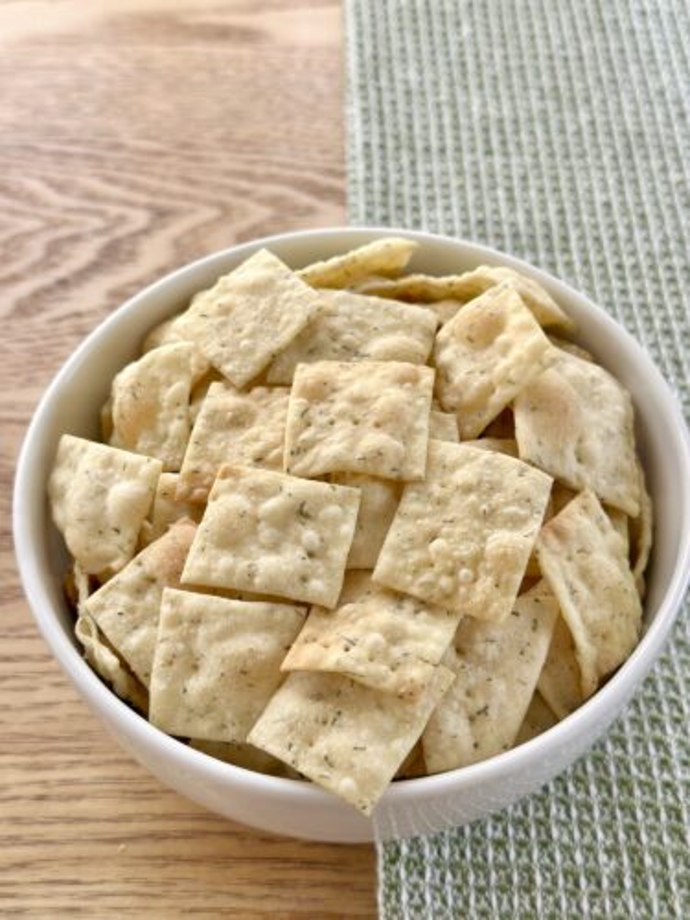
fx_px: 1276
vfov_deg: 39.7
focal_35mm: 48
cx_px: 345
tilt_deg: -55.2
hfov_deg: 30.3
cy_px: 460
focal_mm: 6.86
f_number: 1.78
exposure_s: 1/121
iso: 100
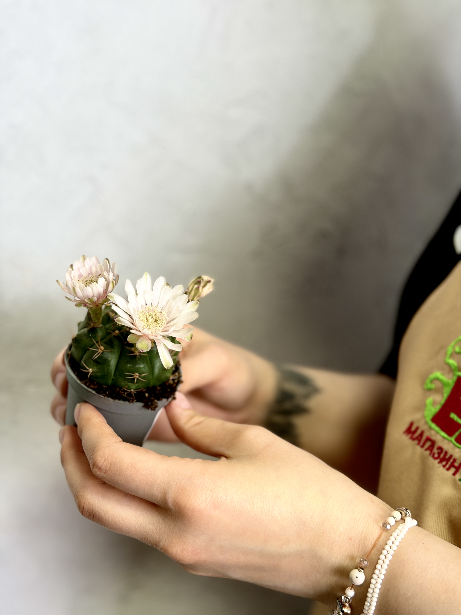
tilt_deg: -11.4
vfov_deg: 39.7
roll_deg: -3.2
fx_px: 852
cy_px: 308
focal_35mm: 48
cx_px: 230
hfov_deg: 30.3
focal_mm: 6.76
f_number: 1.78
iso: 50
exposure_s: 1/121
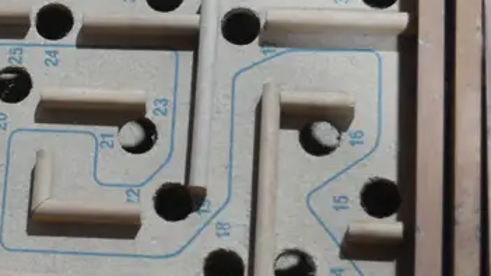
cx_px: -224
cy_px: 78
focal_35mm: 159
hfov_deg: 12.9
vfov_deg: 7.6
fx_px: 2069
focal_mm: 25
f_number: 5.3
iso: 1250
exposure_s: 1/60
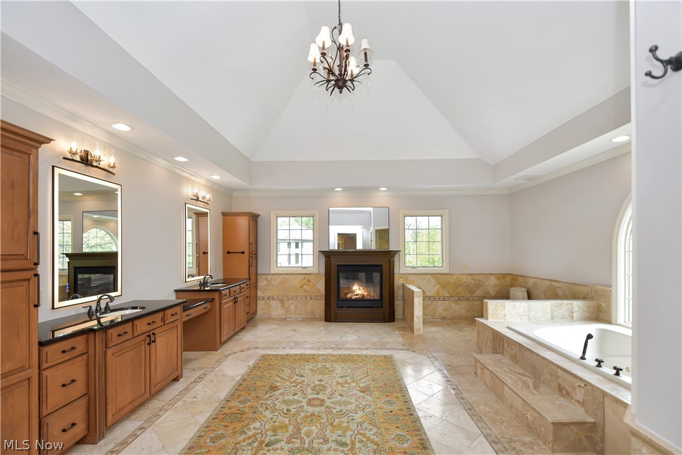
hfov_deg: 100.4
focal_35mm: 15
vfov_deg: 77.3
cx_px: 341
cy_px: 228
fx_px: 284
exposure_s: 1/60
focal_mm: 10
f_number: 4
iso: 160
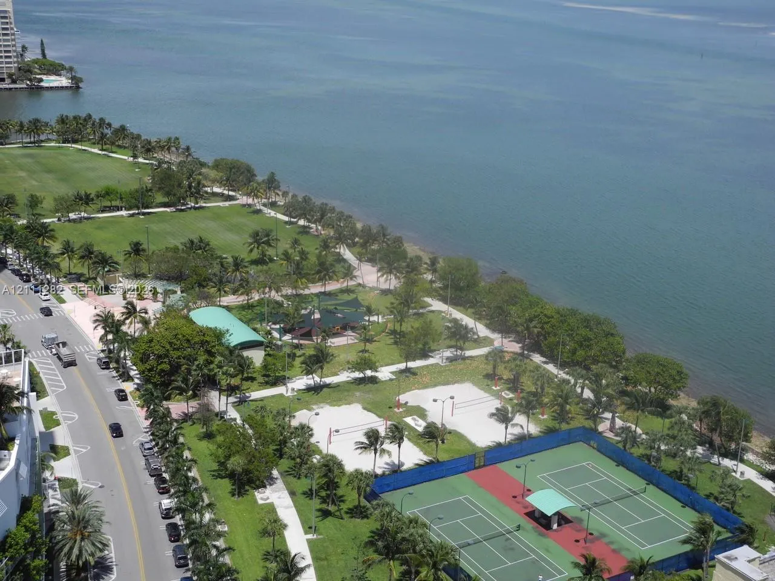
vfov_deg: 32.2
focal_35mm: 45
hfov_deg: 42.1
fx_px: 1007
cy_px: 290
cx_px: 388
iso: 100
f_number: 3.2
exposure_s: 1/1736
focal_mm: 9.7
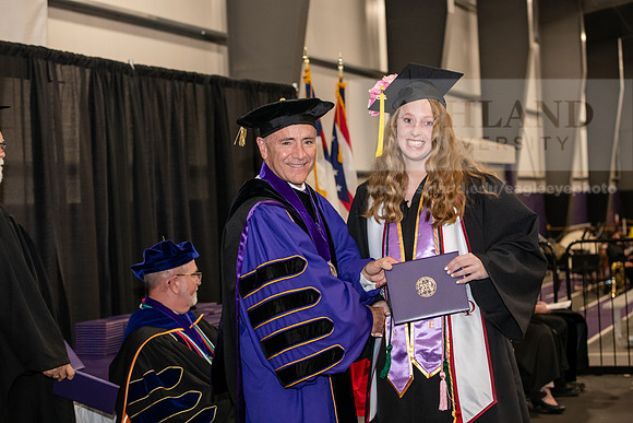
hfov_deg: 28.8
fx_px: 1231
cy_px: 212
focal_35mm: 70
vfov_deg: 19.5
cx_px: 316
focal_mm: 70
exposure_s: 1/200
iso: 2500
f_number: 5
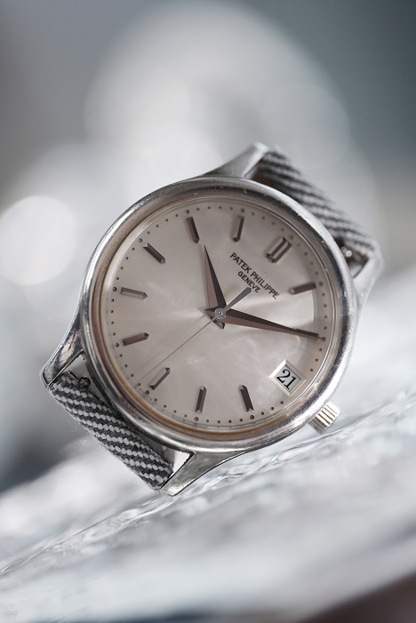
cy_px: 312
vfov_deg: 19.4
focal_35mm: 105
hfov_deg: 13.1
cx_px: 208
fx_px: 1818
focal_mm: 105
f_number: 2.8
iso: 3200
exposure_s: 1/250
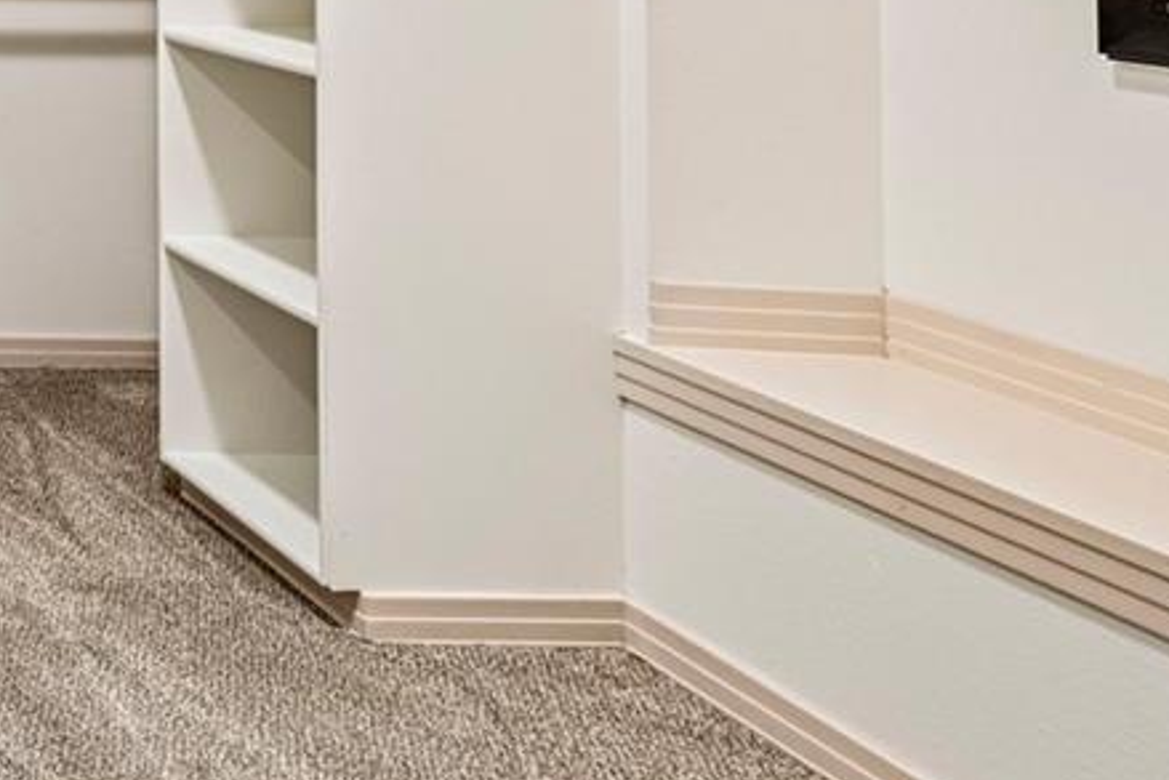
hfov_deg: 25.7
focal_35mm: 51
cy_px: -192
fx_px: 1657
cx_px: -687
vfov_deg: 23.8
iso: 400
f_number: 10
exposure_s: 1/5
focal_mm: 14
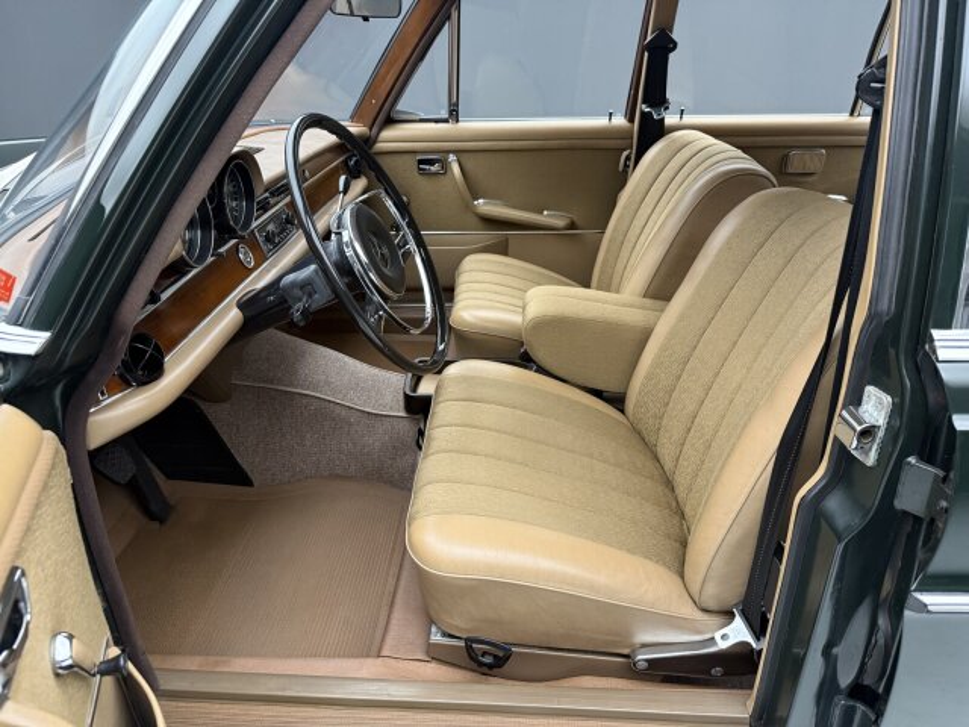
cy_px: 364
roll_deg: -0.3
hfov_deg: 71.6
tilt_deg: -25.8
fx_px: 672
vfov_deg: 56.8
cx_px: 484
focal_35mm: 24
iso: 320
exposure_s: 1/49
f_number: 1.78
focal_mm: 6.76
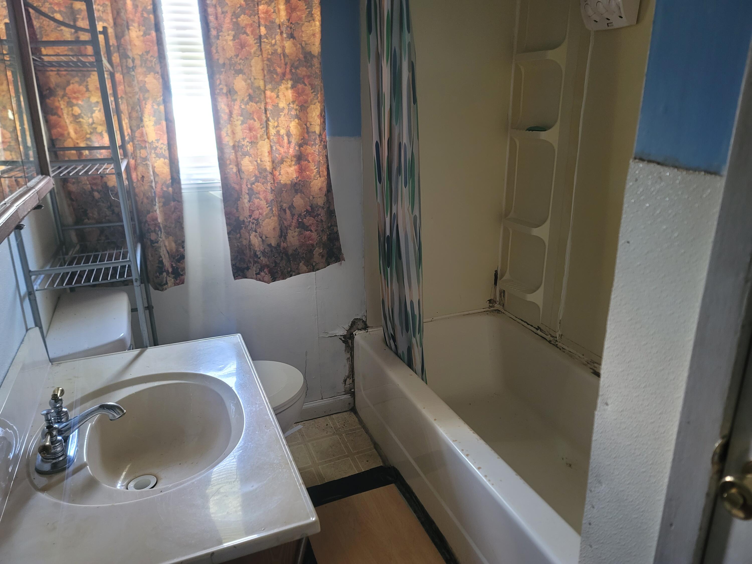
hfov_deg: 69.4
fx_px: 543
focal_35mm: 25
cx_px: 376
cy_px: 282
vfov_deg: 54.9
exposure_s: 1/40
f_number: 1.8
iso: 320
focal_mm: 7
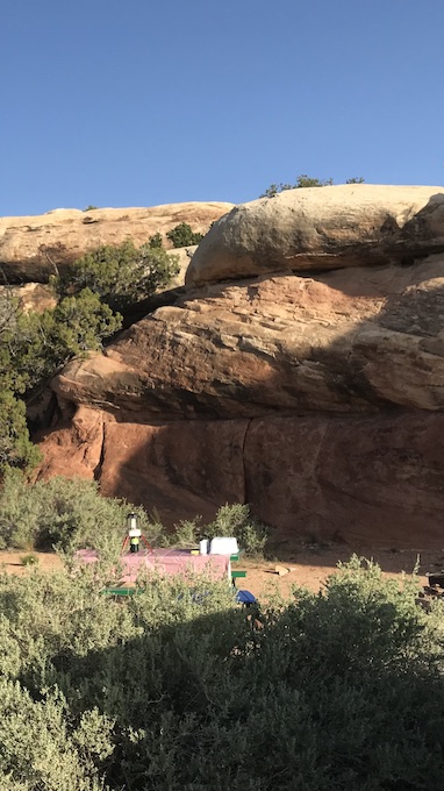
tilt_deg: +4.9
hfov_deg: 25.1
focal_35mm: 46
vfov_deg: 44.6
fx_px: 964
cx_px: 38
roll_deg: +0.6
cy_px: 410
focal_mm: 3.99
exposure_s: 1/1429
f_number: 1.8
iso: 20
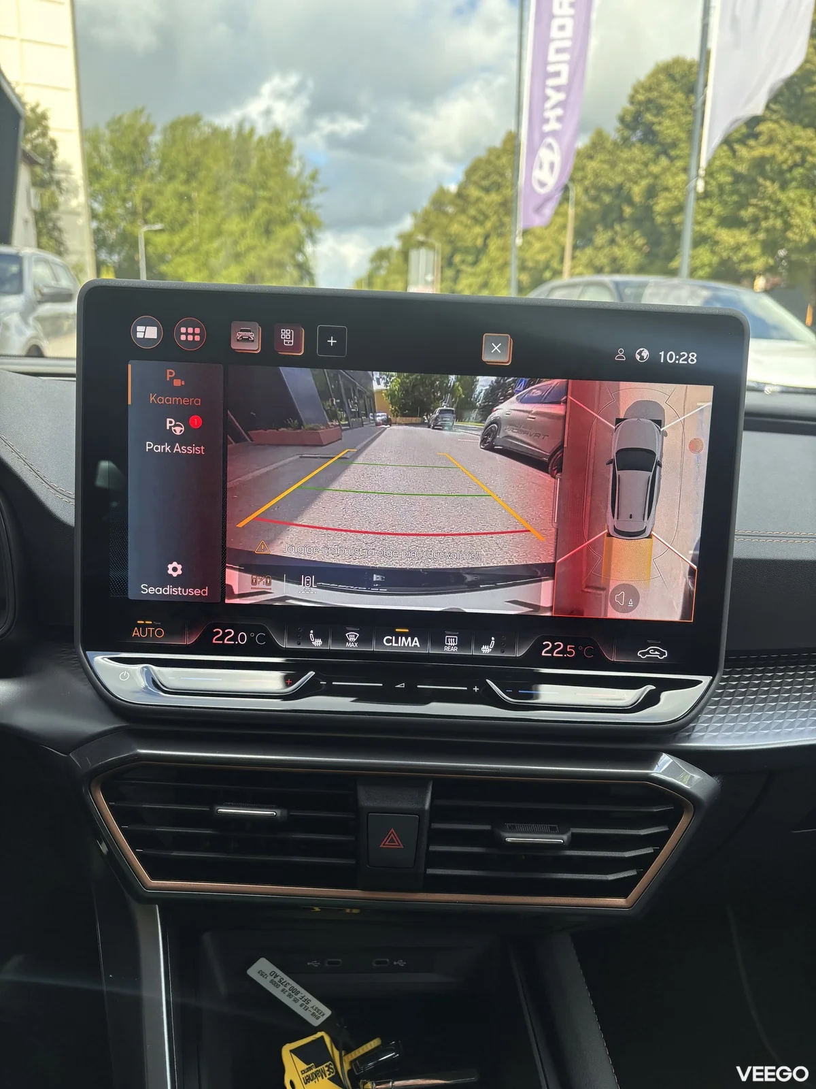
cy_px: 544
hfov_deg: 53.1
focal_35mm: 26
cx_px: 408
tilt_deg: -13.5
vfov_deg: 67.3
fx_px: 817
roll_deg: -1.7
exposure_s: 1/330
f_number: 1.6
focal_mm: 5.96
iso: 50
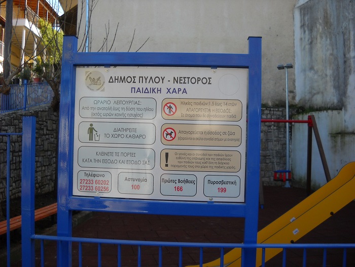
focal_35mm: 41
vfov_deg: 35.1
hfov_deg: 45.8
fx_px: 420
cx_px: 178
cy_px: 134
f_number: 3.1
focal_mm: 6.72
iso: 64
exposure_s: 1/260
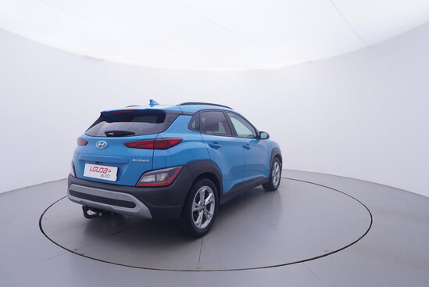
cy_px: 144
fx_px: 268
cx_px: 214
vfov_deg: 56.2
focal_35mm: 22
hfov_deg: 77.3
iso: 200
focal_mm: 15
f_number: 5
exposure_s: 1/80
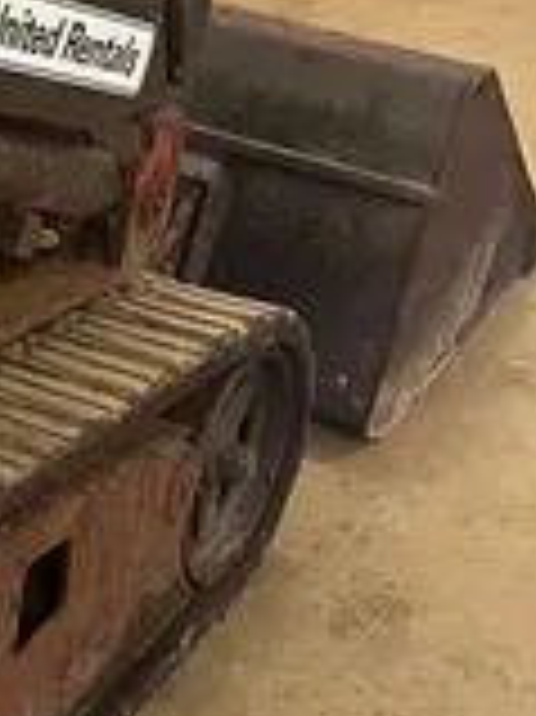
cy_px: 20
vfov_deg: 16.1
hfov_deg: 10.8
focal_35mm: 120
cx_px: -676
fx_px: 2481
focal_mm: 5.1
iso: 200
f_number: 1.6
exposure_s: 1/60
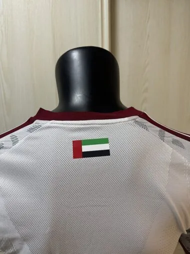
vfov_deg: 71.6
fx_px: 176
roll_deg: +1.2
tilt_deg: -10.4
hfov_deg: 56.8
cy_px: 127
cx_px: 95
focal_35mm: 24
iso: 200
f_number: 1.78
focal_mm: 6.76
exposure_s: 1/121
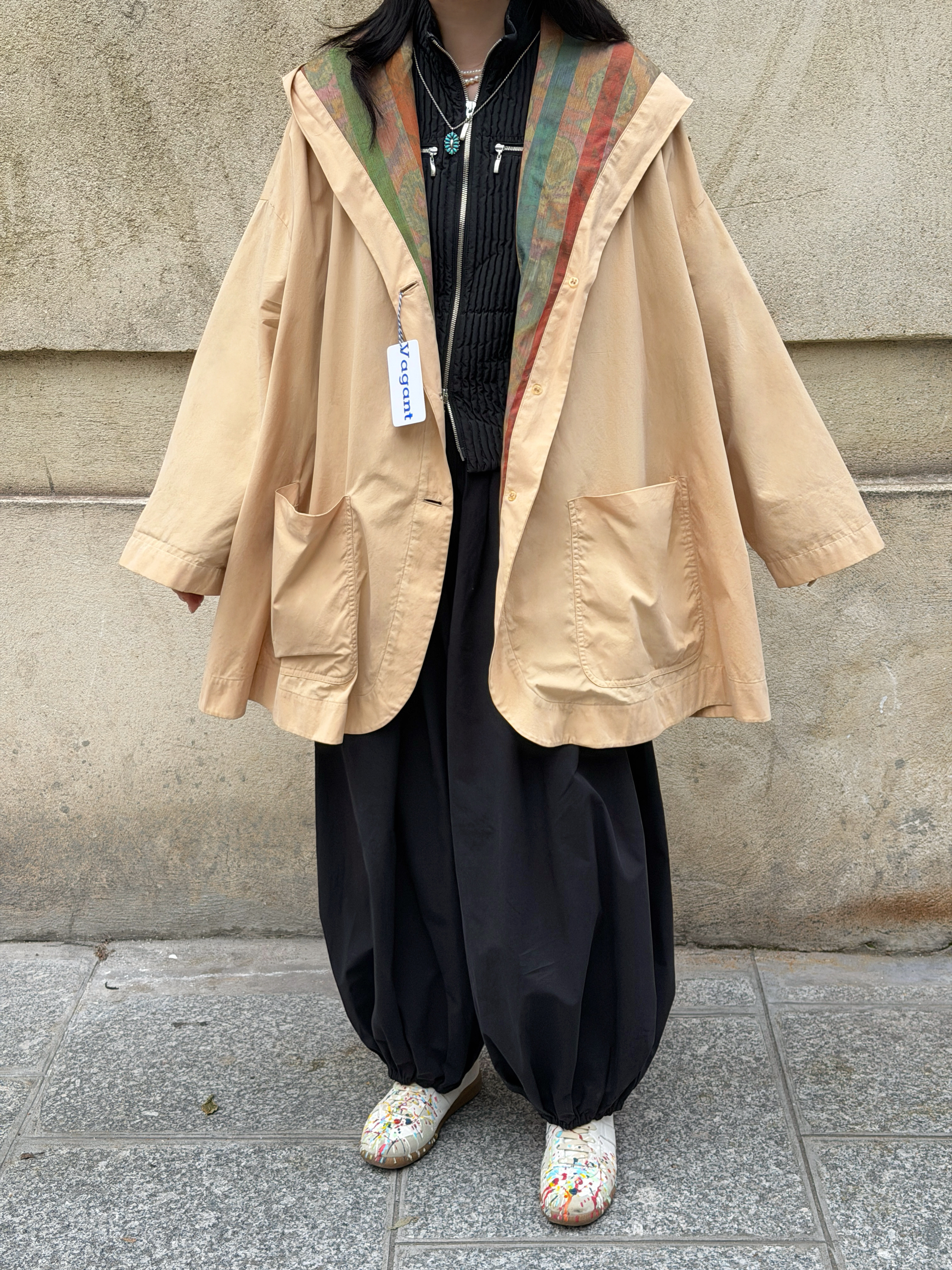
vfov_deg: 39.7
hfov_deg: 30.3
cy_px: 635
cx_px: 476
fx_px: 1760
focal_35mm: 48
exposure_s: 1/1000
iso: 64
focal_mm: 6.76
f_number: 1.78
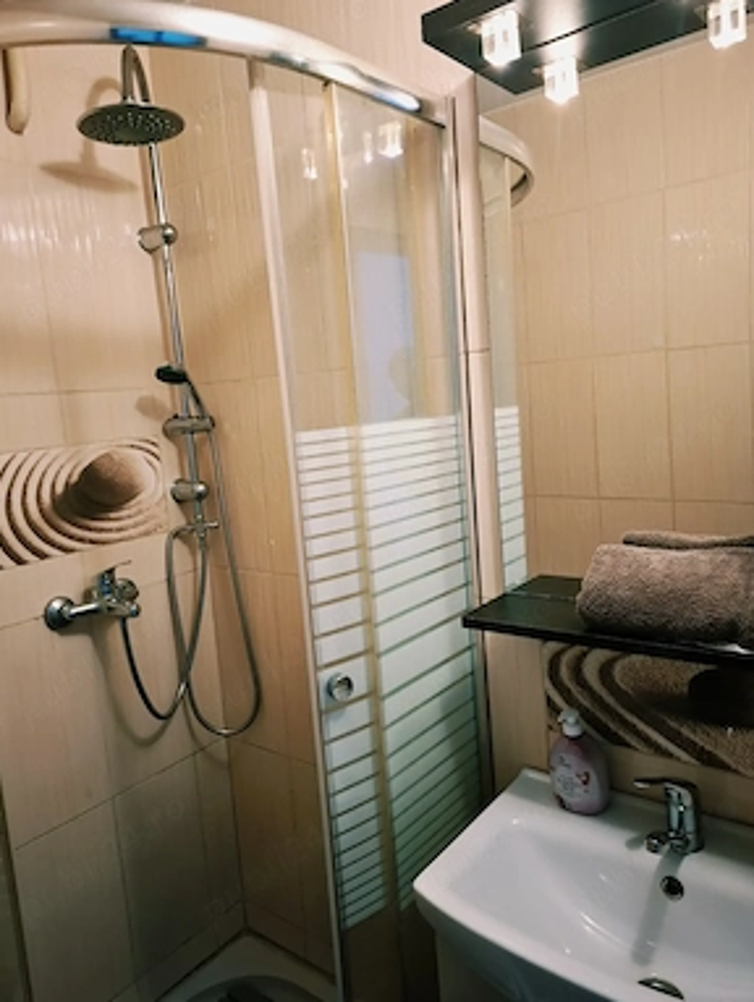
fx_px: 696
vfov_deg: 71.5
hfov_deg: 56.9
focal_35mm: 24
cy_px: 502
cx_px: 377
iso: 320
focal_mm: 5.54
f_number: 1.8
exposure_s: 1/25
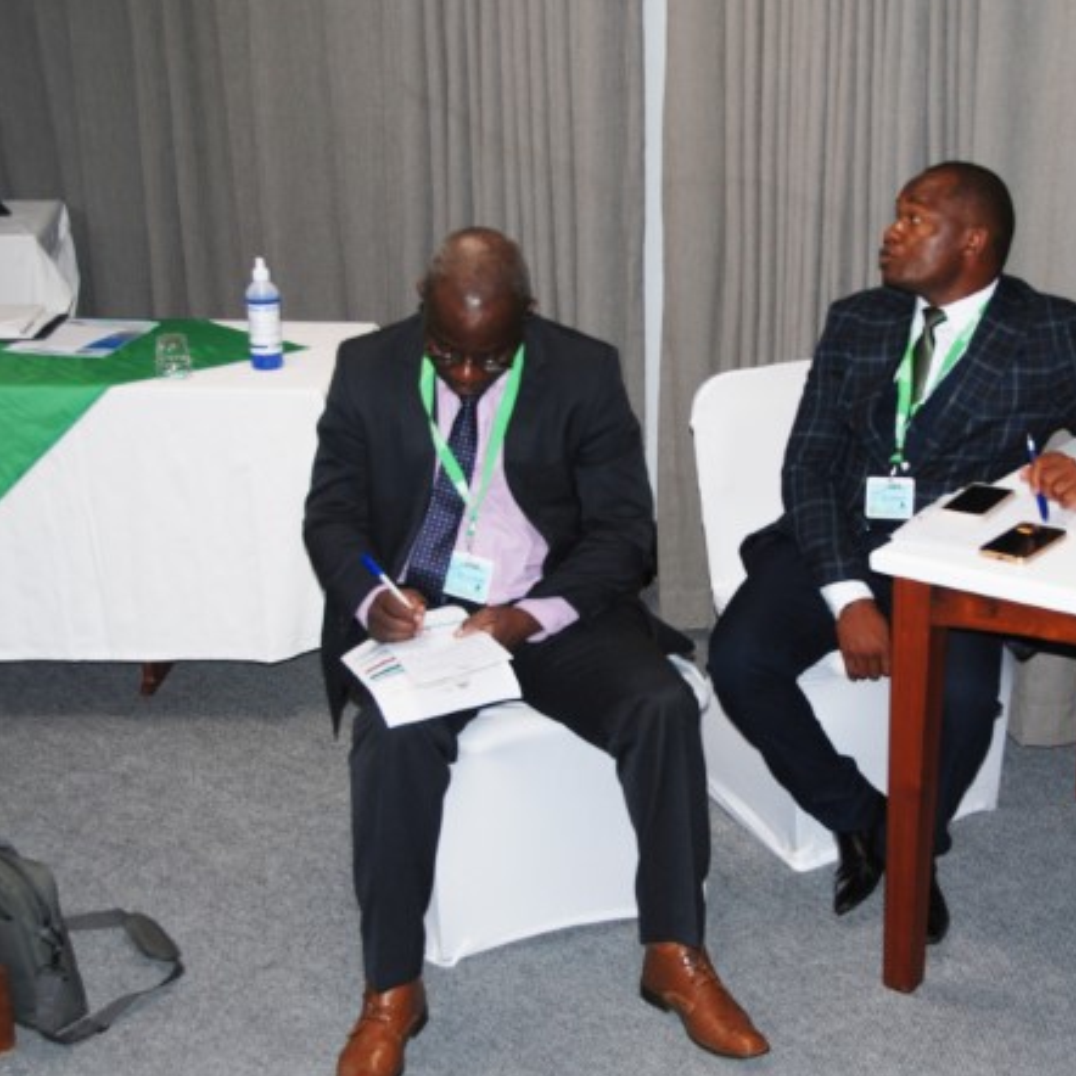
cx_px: 751
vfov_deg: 29.5
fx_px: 2040
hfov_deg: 29.3
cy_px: 575
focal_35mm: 58
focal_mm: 28
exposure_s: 1/60
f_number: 4
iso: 200
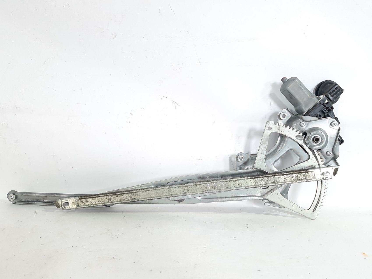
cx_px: 186
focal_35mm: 27
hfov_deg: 65.3
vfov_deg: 51.3
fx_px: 290
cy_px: 140
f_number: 1.7
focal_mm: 3.93
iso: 64
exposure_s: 1/50
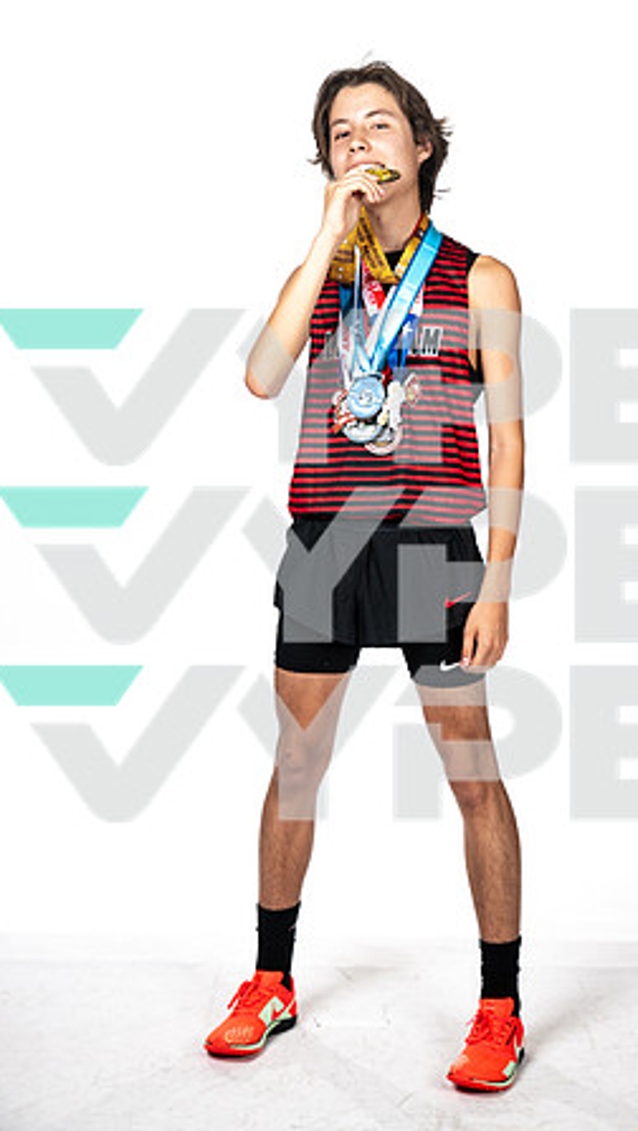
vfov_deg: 35.4
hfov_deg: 20.4
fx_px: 1771
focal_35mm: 59
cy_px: 567
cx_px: 370
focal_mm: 56
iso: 400
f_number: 7.1
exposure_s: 1/320
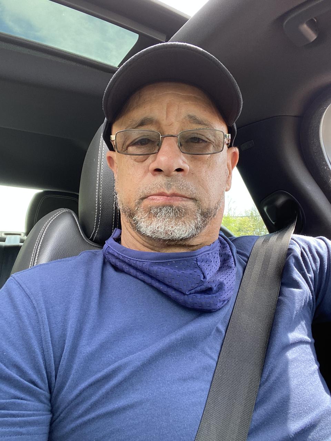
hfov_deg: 46.8
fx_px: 382
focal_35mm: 30
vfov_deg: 60.0
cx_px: 166
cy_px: 220
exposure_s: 1/122
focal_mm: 2.71
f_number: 2.2
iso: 64
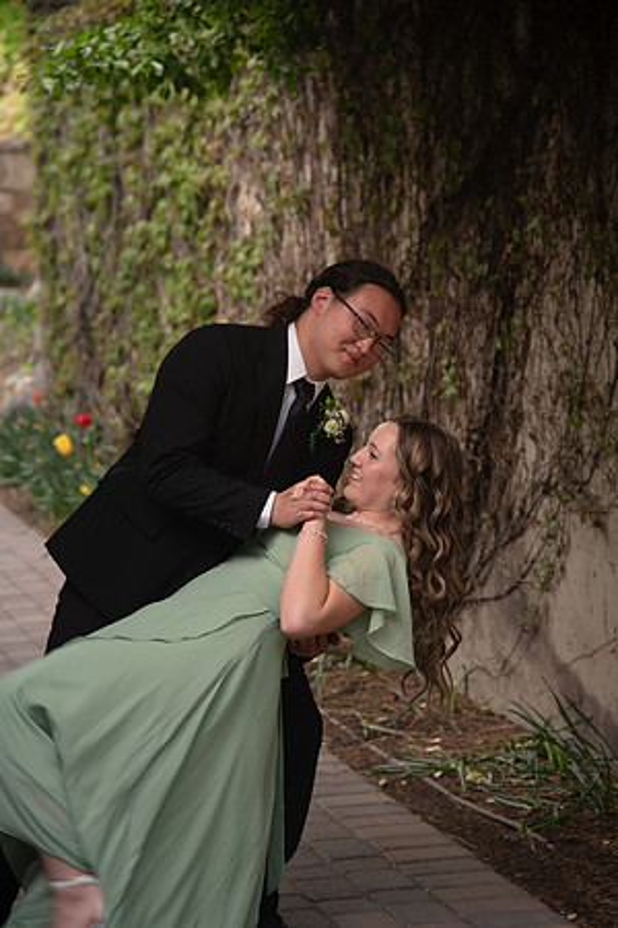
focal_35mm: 120
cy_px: 464
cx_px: 309
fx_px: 3090
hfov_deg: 11.4
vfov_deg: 17.1
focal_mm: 120
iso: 400
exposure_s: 1/125
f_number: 5
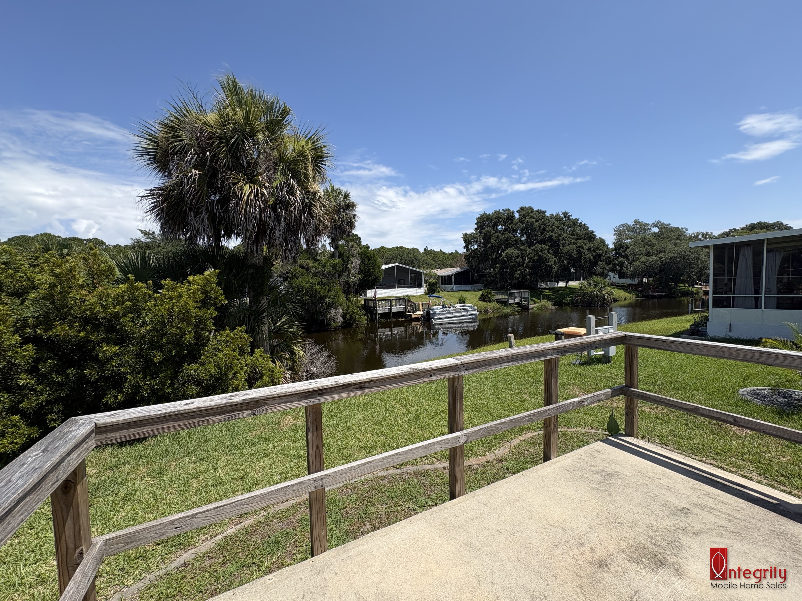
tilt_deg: -2.5
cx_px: 401
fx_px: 324
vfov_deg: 85.7
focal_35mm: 14
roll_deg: +2.8
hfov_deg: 102.1
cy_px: 300
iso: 50
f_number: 2.2
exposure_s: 1/1637
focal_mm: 2.22
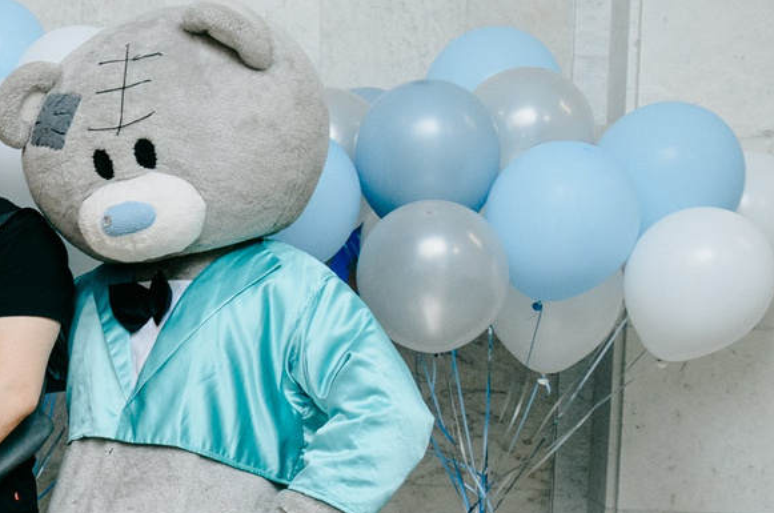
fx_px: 2446
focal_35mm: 114
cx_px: -815
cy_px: 435
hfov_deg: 14.6
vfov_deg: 11.9
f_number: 4
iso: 320
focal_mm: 24
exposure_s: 1/160
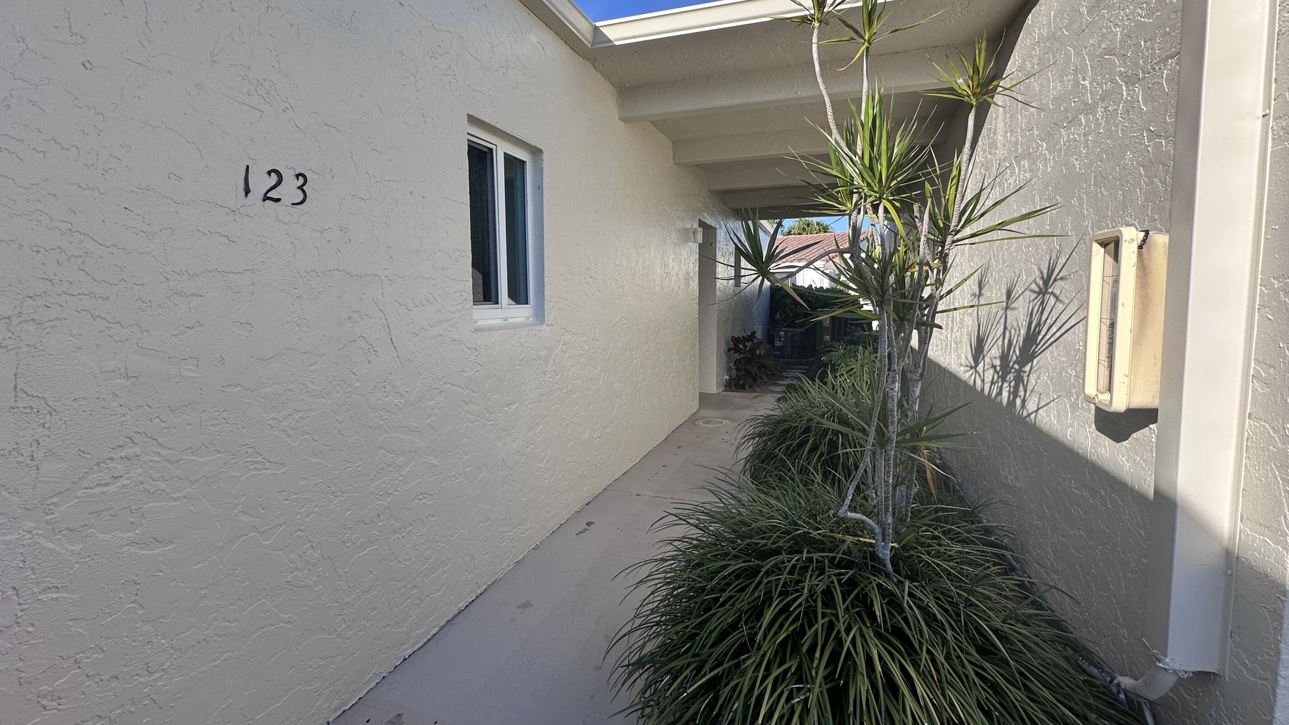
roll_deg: +0.3
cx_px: 666
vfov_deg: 67.0
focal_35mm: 16
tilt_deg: -4.5
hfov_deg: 99.3
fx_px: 547
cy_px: 340
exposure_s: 1/720
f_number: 2.2
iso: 40
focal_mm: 2.22
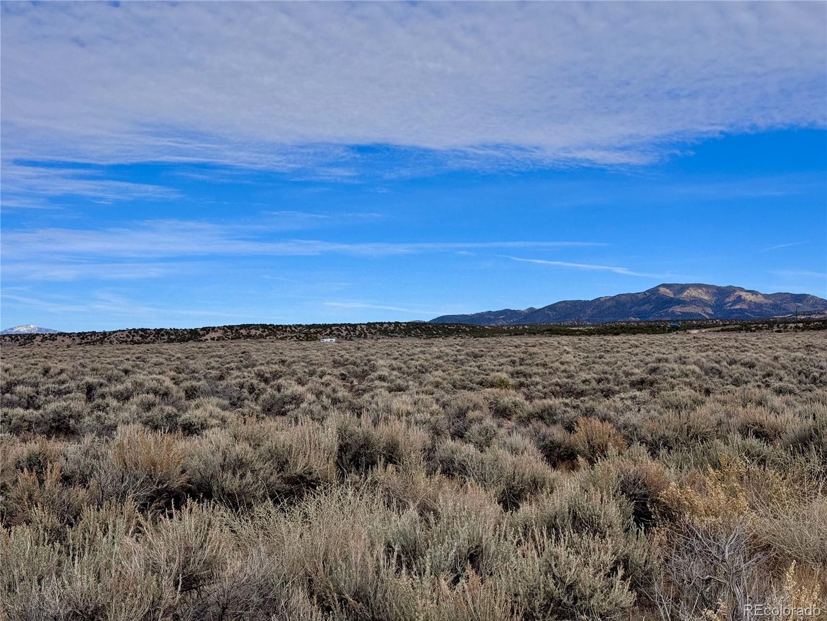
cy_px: 310
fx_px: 1147
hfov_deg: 39.7
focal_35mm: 48
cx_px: 414
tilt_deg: +1.7
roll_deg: +0.0
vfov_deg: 30.3
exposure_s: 1/7937
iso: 64
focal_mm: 6.76
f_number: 1.78
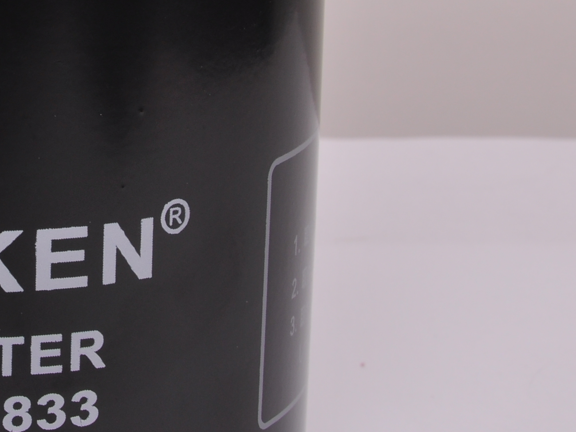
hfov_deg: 11.7
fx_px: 2771
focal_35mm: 167
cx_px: -14
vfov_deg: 8.9
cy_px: 106
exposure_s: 1/125
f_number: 16
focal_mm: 35
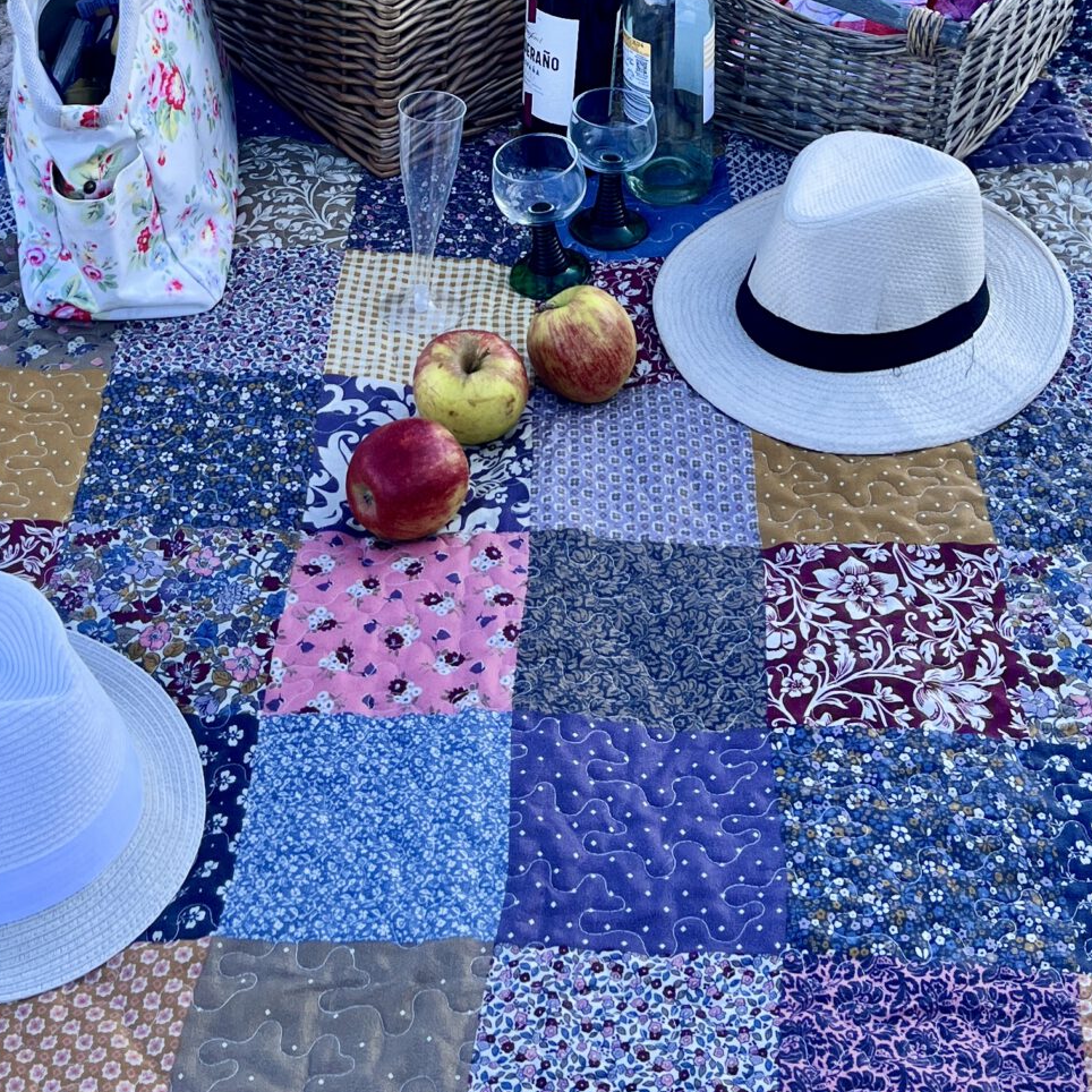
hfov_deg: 28.2
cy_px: -123
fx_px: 2177
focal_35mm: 61
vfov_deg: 25.9
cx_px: 563
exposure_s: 1/688
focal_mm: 5.1
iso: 50
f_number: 1.6
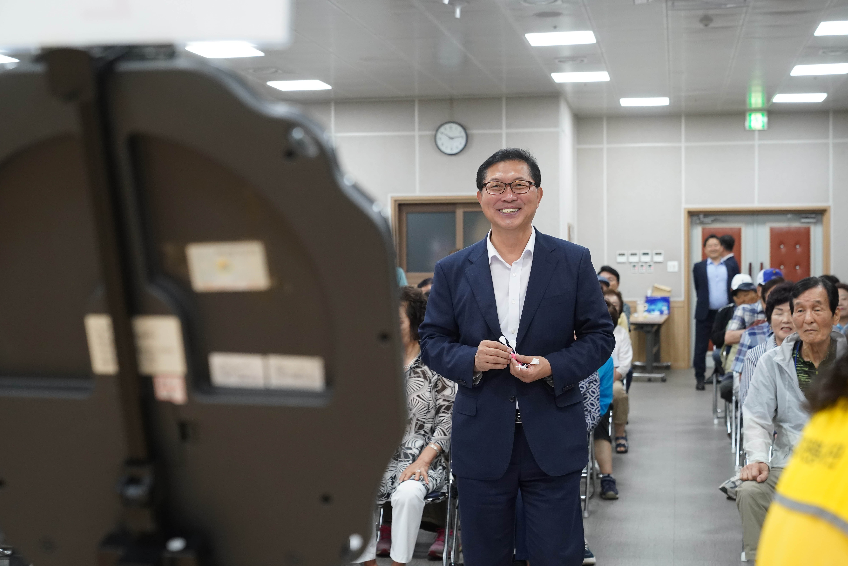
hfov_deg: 36.2
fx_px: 1295
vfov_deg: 24.6
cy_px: 286
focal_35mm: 55
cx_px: 436
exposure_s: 1/250
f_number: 4
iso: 3200
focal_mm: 53
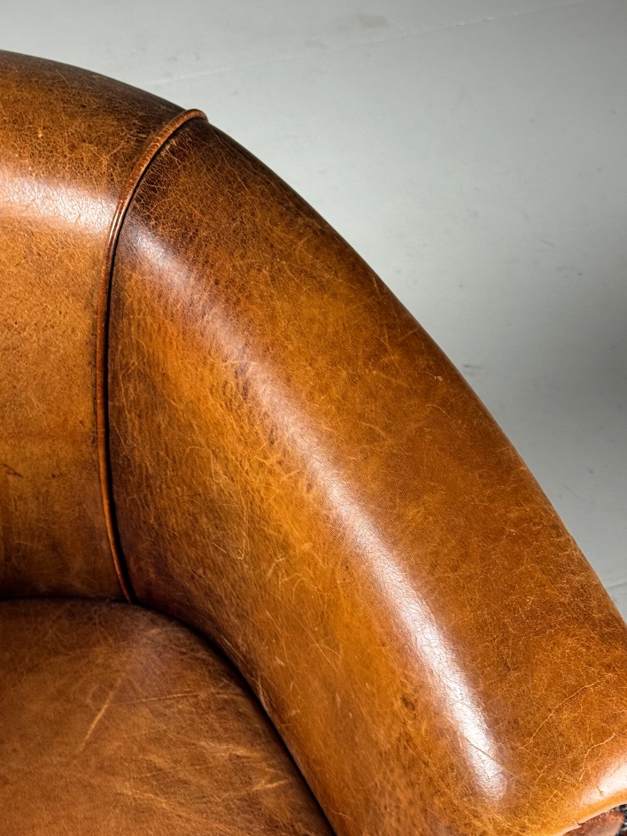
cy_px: 472
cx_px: 295
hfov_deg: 24.0
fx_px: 1473
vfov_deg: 31.6
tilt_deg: -45.8
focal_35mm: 61
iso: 200
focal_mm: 6.76
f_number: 1.78
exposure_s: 1/50
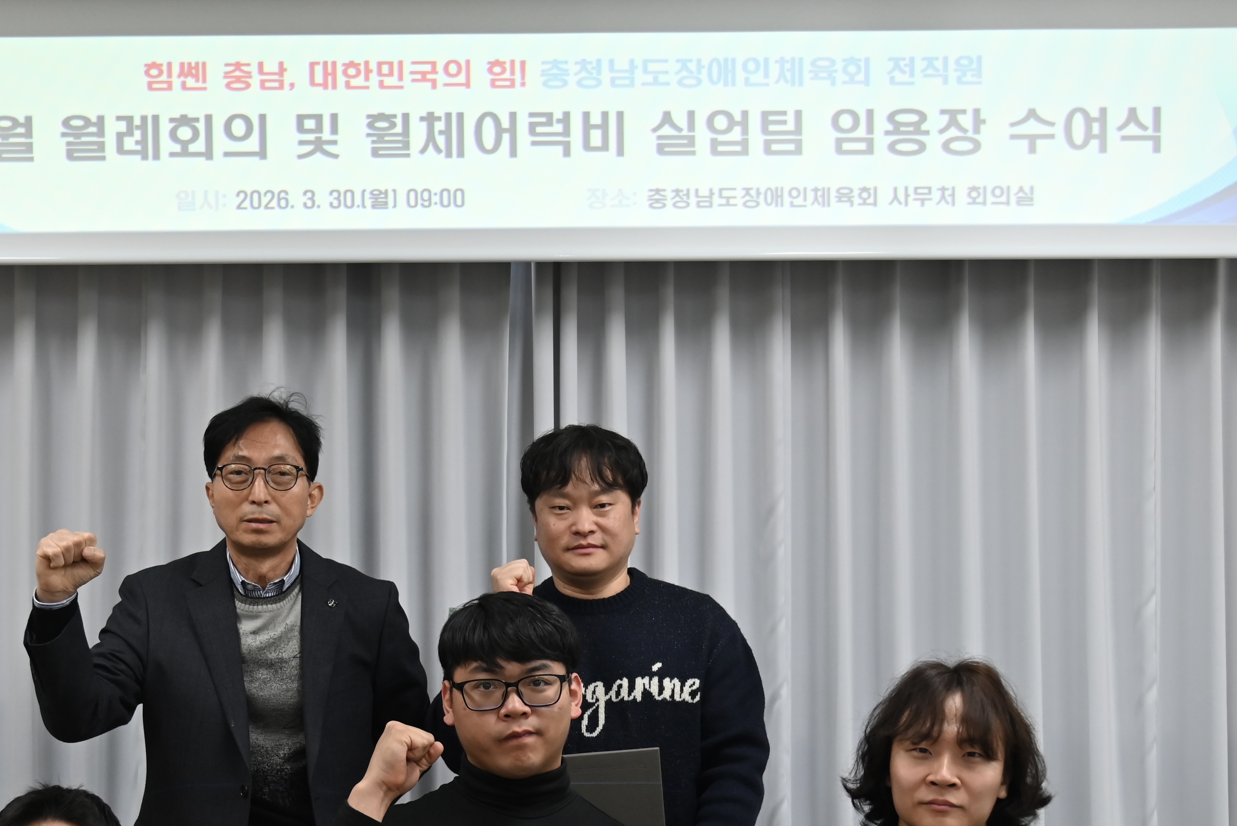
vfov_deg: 22.5
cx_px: 580
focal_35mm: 59
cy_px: 742
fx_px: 2028
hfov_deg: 33.9
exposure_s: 1/125
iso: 800
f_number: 4
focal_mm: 32
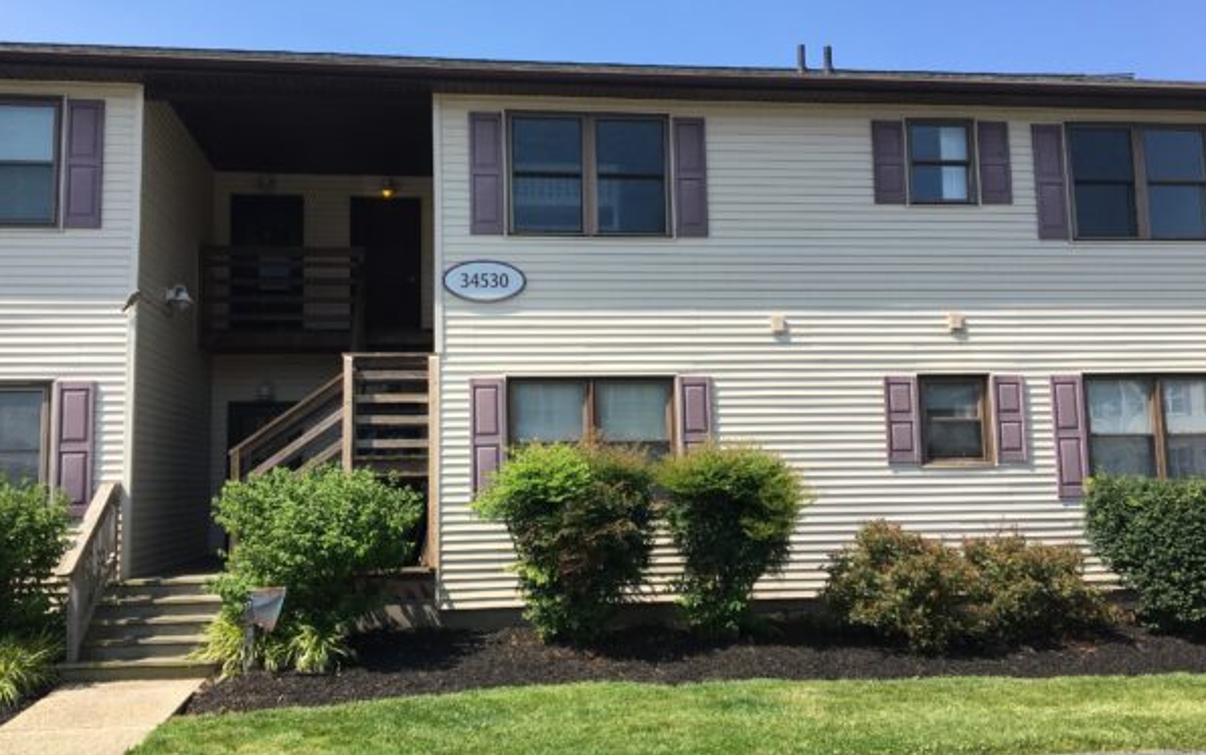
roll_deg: +0.6
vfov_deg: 38.3
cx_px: 577
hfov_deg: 58.1
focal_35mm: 33
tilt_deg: +8.3
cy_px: 352
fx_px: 1085
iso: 25
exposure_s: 1/1183
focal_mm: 4.15
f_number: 2.2
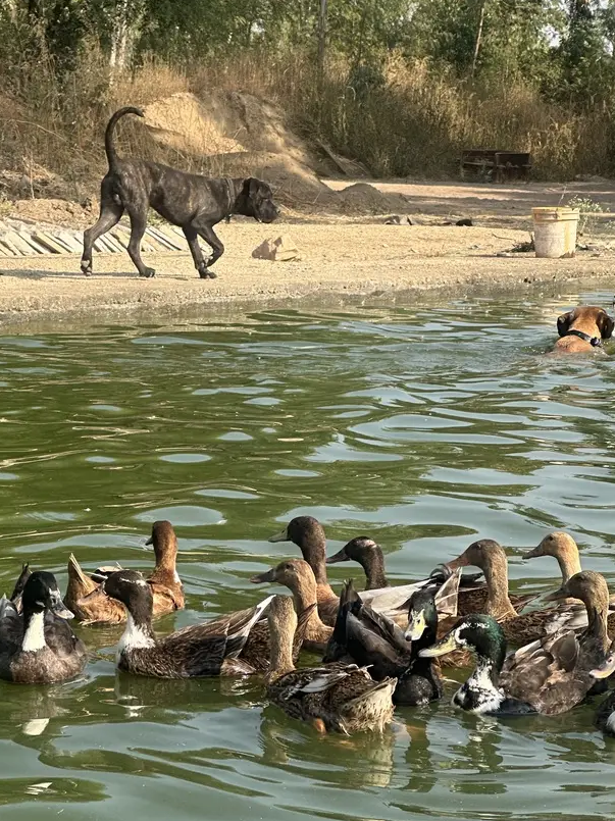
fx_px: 2323
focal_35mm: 98
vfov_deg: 20.0
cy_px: 452
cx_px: 260
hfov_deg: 15.1
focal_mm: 9
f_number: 2.8
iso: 32
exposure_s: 1/264
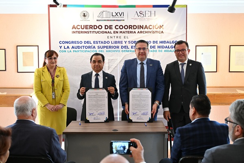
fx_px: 291
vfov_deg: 31.2
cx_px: 122
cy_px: 82
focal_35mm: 43
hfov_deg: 45.4
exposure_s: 1/60
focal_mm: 43
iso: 1800
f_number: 4
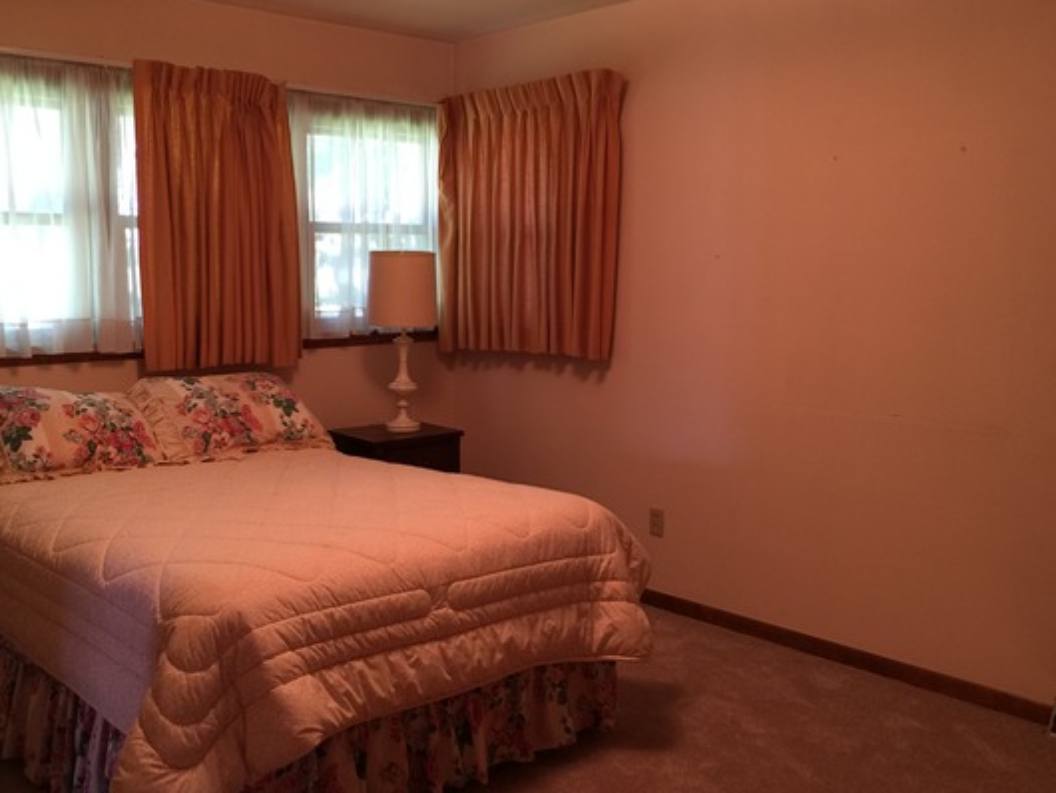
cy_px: 379
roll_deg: -0.6
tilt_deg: -7.1
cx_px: 470
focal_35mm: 35
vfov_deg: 40.7
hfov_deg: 52.5
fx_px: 1068
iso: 40
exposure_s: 1/15
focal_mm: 4.15
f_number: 2.2
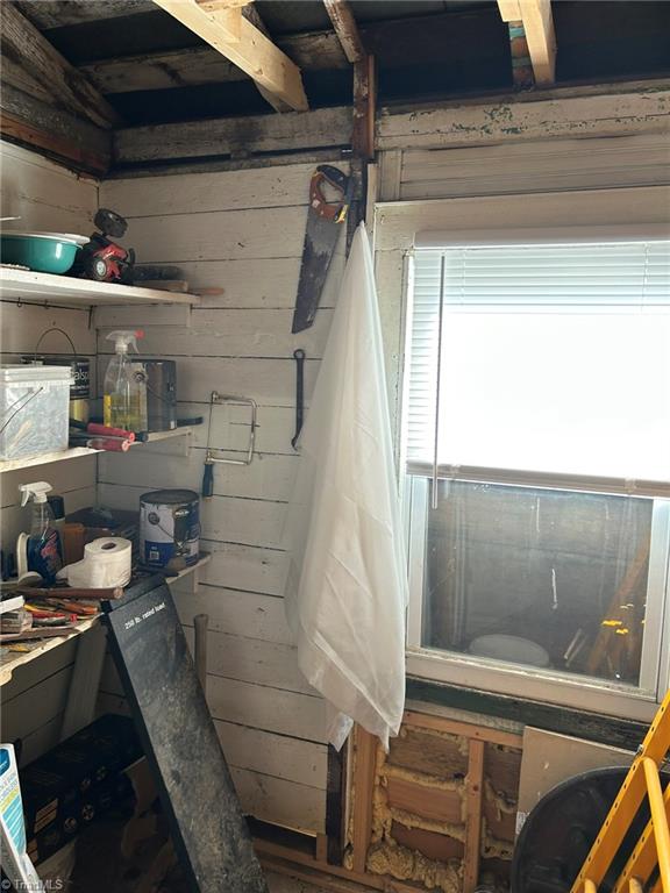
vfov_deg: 67.3
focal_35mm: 26
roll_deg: -0.9
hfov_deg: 53.1
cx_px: 335
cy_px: 446
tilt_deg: -2.6
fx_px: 671
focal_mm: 5.7
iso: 64
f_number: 1.5
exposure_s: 1/121
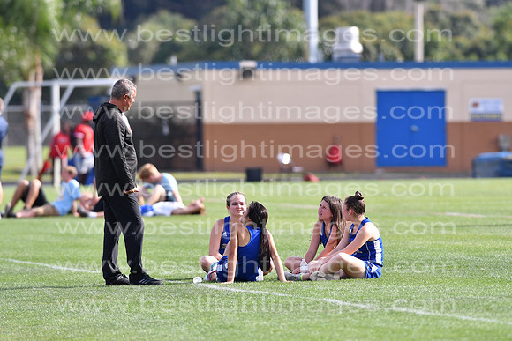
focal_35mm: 450
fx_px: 6401
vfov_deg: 3.1
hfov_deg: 4.6
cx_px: 256
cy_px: 170
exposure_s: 1/2500
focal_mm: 300
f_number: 4
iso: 400
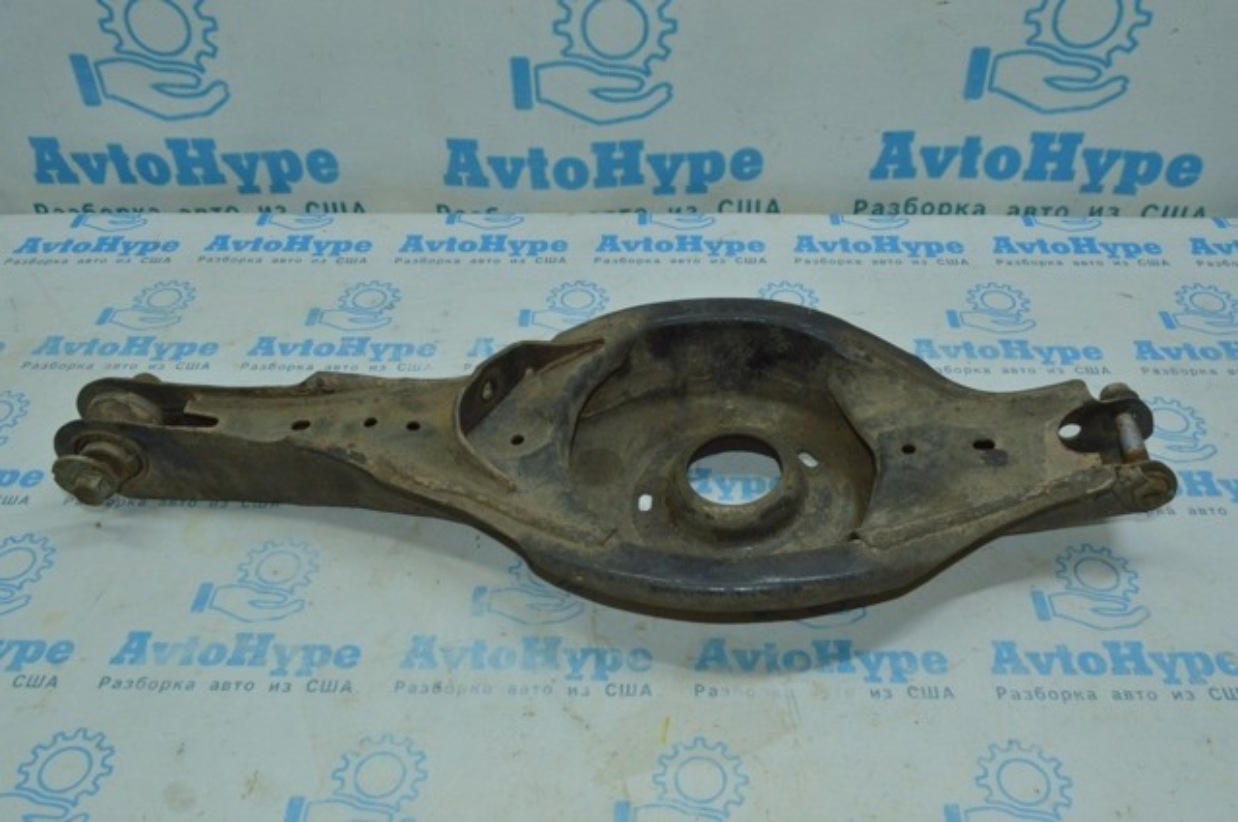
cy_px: 411
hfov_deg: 57.3
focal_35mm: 33
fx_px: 1133
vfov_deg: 39.9
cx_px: 619
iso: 1000
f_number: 16
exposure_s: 1/40
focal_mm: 22
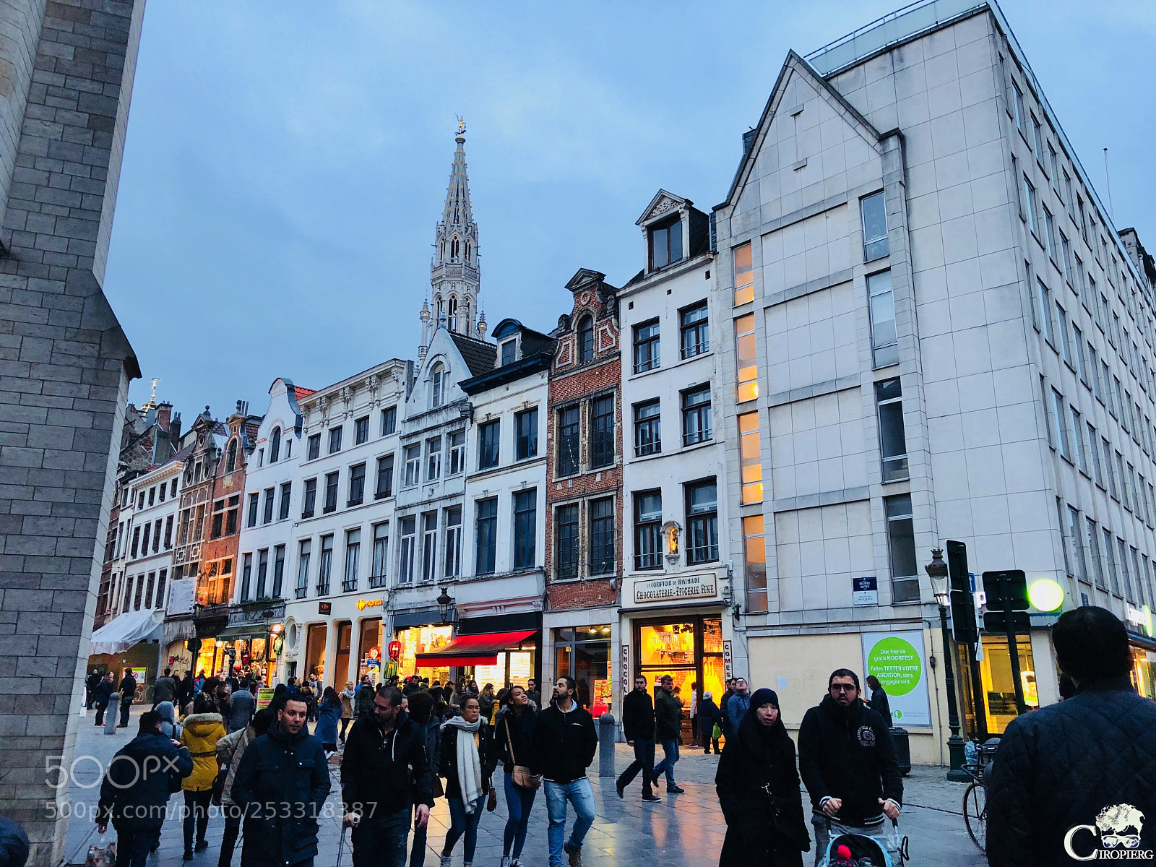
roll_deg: +0.0
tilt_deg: +15.3
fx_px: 935
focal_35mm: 28
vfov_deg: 49.7
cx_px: 578
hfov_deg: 63.4
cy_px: 434
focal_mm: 4
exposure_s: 1/25
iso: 32
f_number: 1.8
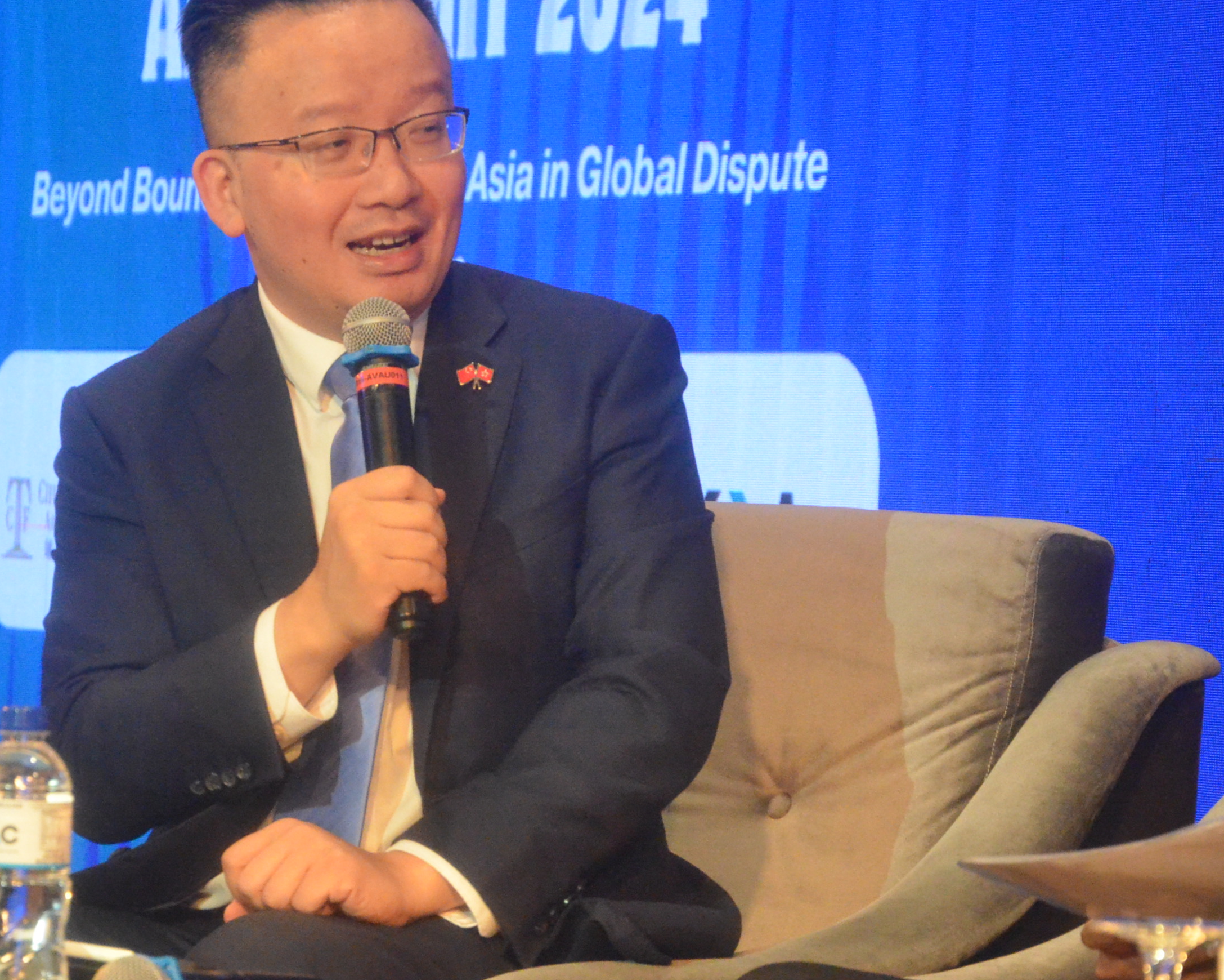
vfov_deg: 8.1
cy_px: 521
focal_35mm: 191
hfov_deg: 10.1
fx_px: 6919
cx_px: 533
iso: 6400
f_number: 5.3
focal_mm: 80
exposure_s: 1/100
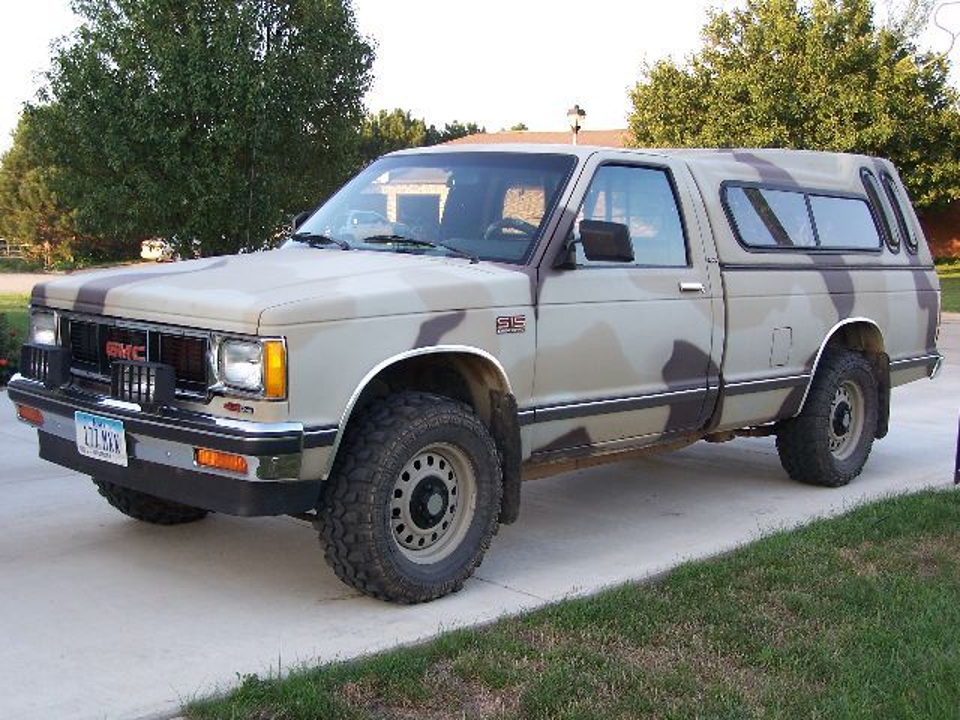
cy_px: 360
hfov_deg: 39.7
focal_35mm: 48
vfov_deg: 30.3
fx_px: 1331
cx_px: 480
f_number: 3
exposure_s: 1/80
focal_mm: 8
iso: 80
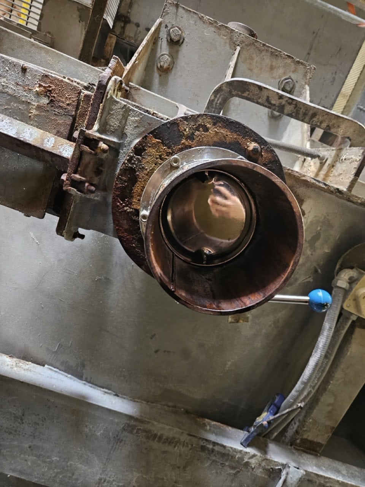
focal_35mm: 23
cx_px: 182
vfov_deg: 73.9
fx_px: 323
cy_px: 244
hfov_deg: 58.9
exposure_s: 1/24
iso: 1000
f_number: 1.8
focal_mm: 5.4
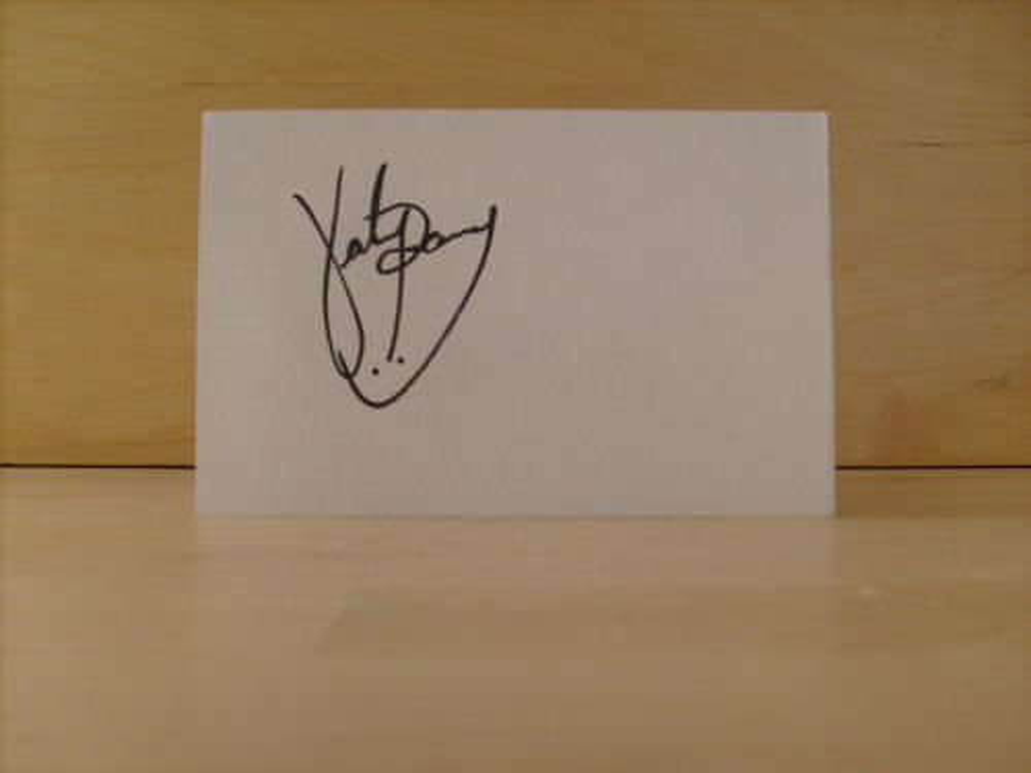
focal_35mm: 35
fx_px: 1042
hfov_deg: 52.6
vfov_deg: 40.7
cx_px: 516
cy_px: 386
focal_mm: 5.8
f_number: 2.8
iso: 80
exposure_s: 1/45
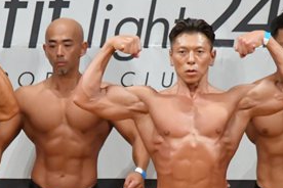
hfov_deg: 2.7
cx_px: 46
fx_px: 5966
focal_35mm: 759
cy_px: 235
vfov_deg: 1.8
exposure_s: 1/400
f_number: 5.6
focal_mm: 180
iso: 10000
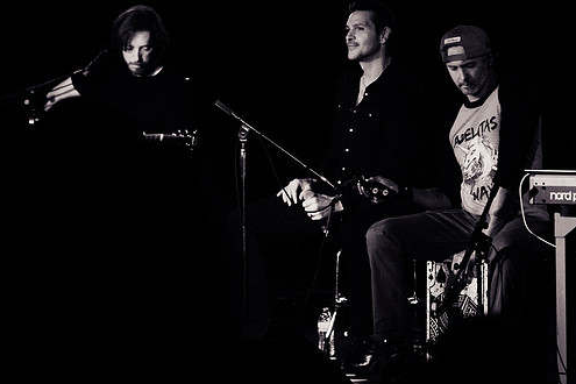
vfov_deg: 9.7
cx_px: 293
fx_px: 2272
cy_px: 140
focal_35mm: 142
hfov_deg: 14.4
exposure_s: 1/640
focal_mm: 94
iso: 2500
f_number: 3.5
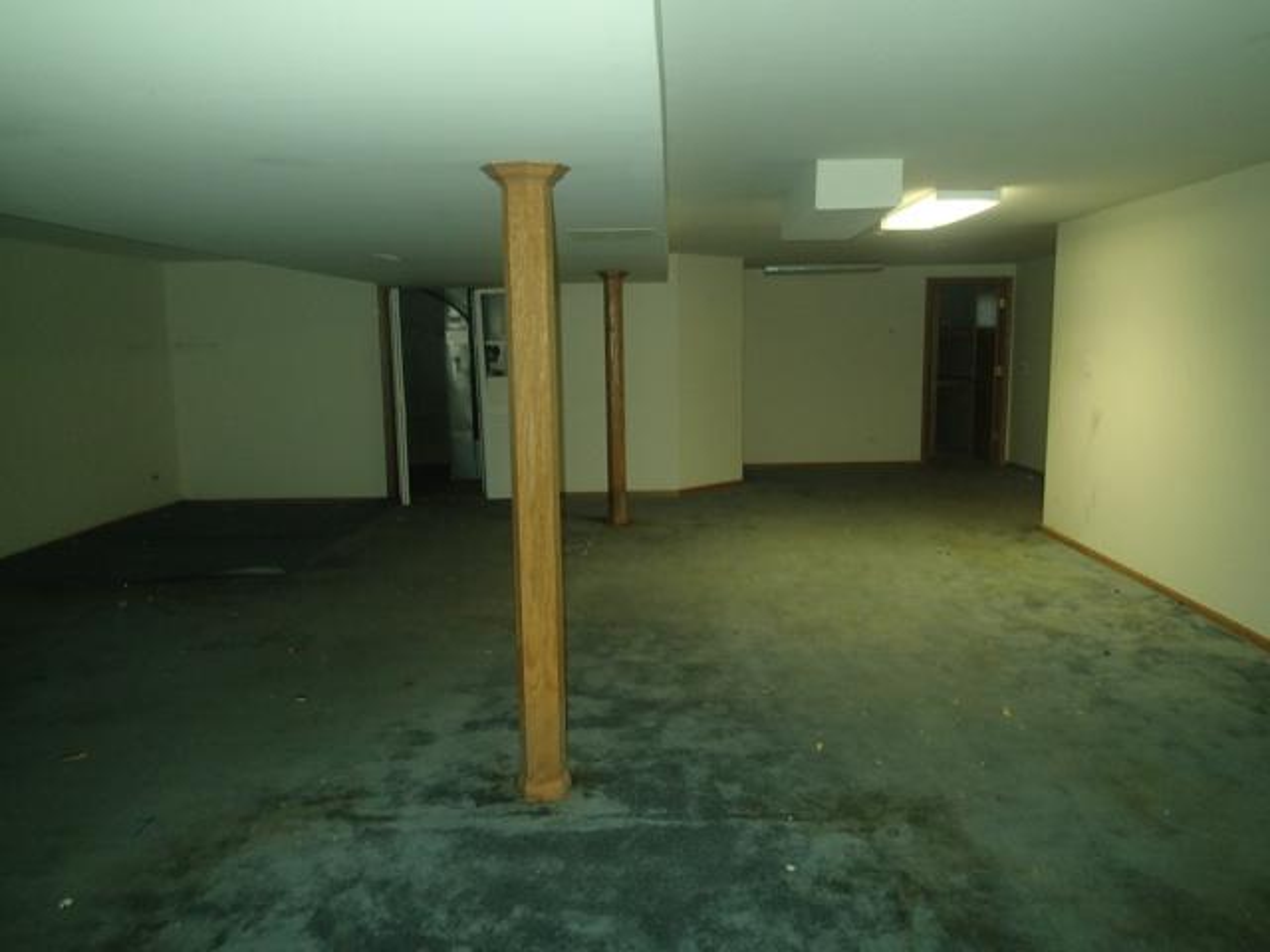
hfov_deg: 69.4
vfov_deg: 54.9
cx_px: 635
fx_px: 917
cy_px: 476
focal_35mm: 25
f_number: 2
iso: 200
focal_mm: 4.5
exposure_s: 1/30
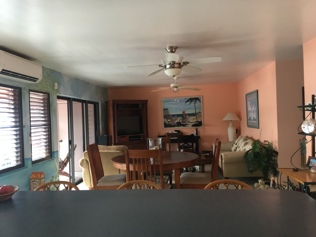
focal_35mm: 29
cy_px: 118
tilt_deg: +0.1
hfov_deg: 61.7
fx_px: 265
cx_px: 158
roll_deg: +1.4
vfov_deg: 48.2
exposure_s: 1/30
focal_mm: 4.15
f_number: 2.2
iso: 160
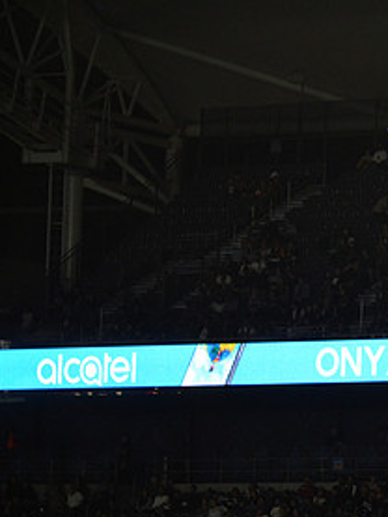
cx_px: 420
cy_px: 341
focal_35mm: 362
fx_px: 5406
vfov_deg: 5.5
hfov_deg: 4.1
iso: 1600
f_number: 2.8
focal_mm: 180
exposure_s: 1/3200
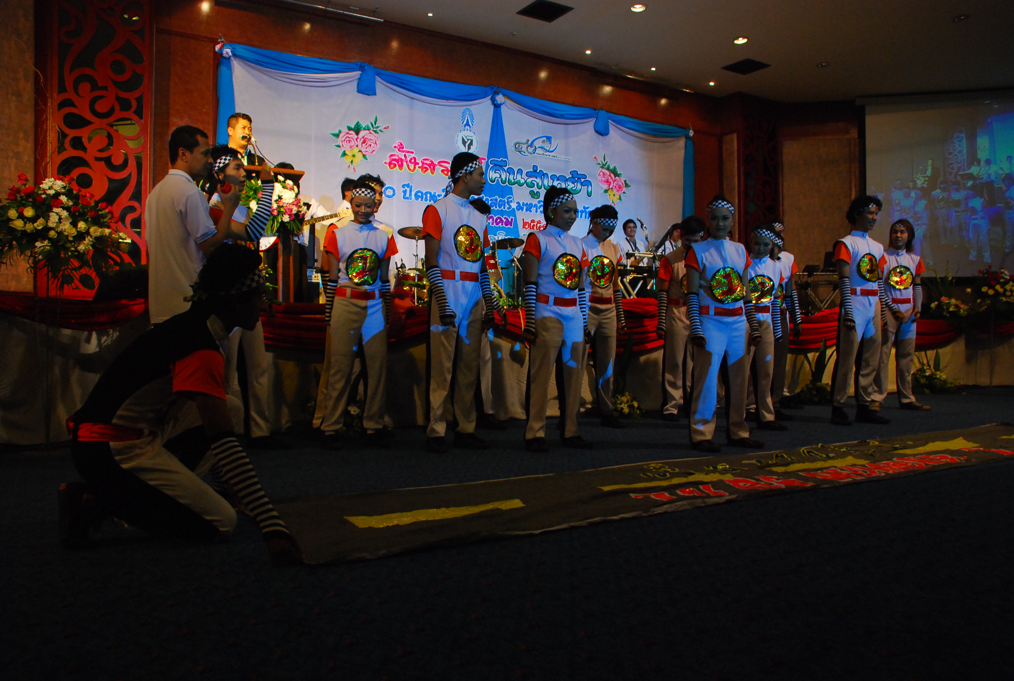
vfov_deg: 48.1
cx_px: 507
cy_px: 340
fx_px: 762
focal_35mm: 27
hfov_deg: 67.3
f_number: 5.6
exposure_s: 1/40
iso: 1000
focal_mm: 18
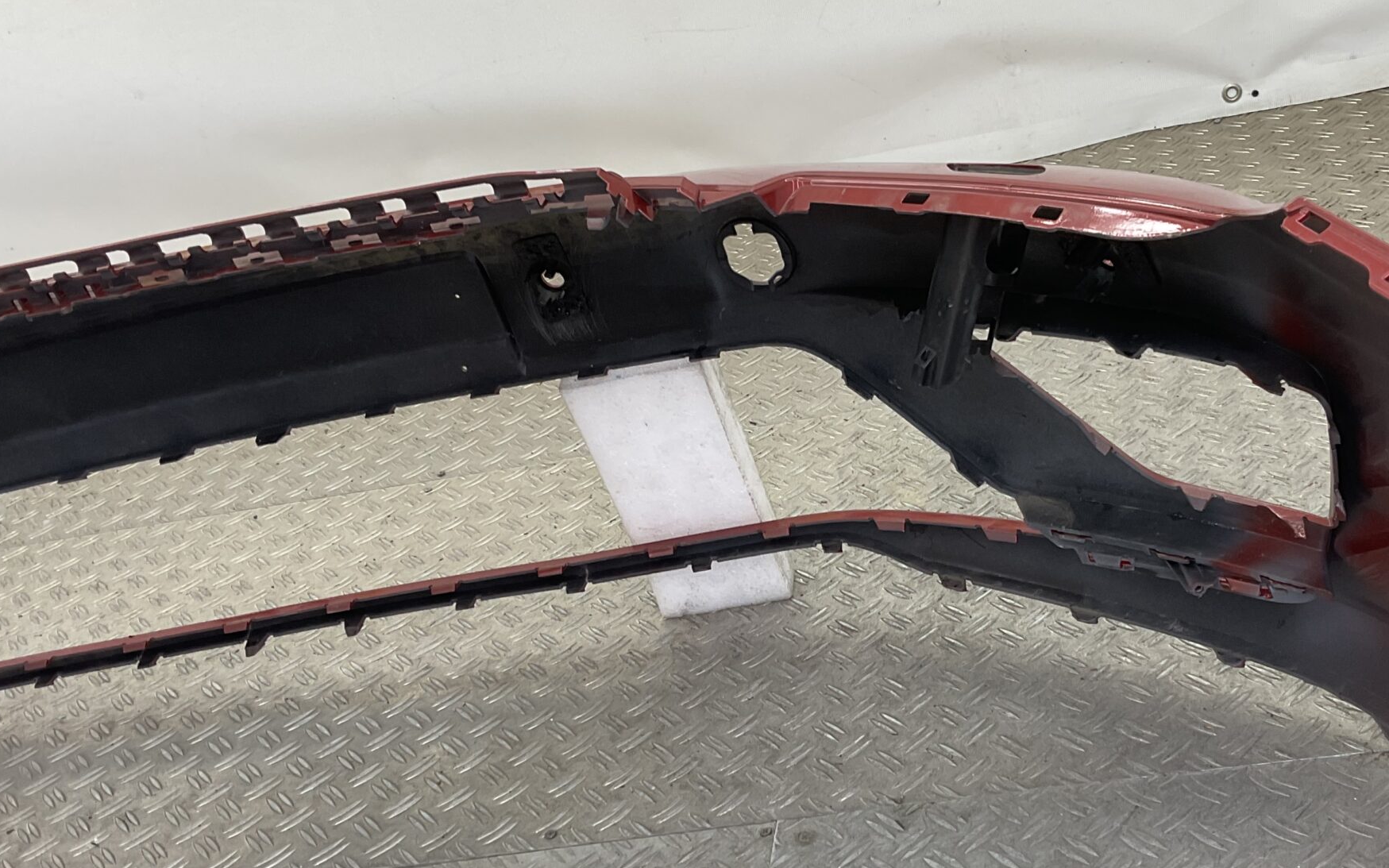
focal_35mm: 45
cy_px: 533
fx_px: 1703
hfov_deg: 44.1
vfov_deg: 28.5
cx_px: 830
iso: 20
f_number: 1.8
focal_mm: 3
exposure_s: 1/100
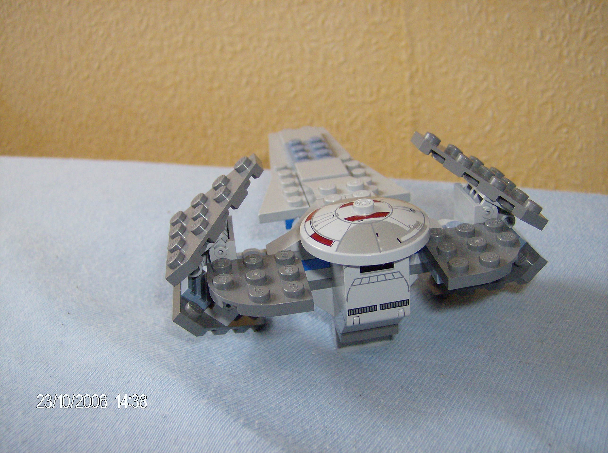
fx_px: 631
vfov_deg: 39.5
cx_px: 304
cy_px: 226
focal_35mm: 36
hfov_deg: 51.5
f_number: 2.8
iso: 200
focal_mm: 6
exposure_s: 1/60
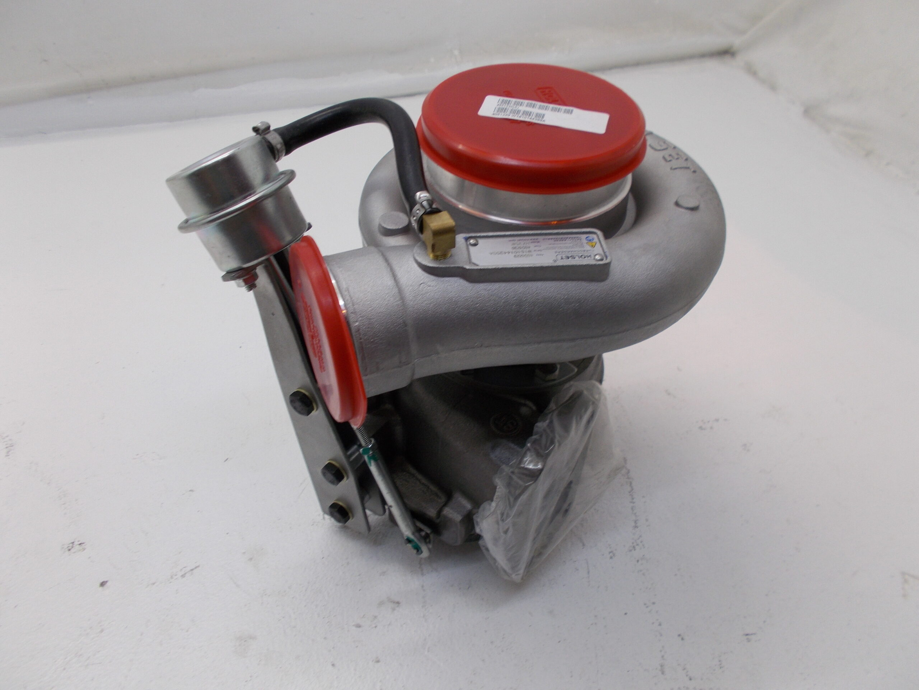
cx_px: 460
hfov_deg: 67.3
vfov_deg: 53.1
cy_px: 345
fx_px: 690
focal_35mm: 26
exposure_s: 1/25
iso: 80
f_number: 3.2
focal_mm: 4.6
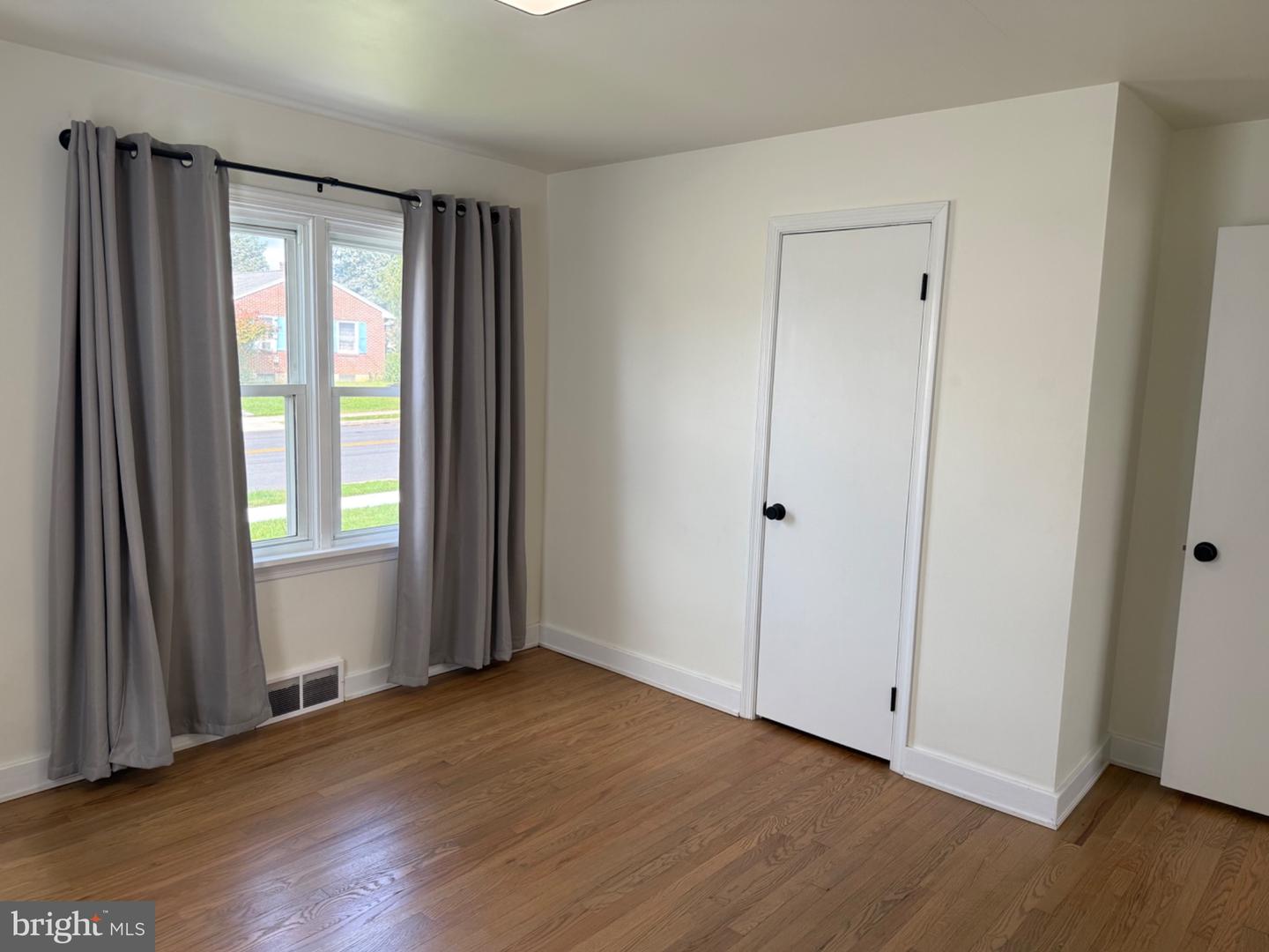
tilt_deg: -7.2
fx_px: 880
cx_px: 634
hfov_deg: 71.6
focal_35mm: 24
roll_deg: -1.7
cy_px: 476
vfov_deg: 56.8
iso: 100
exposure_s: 1/237
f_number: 1.78
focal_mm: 6.76
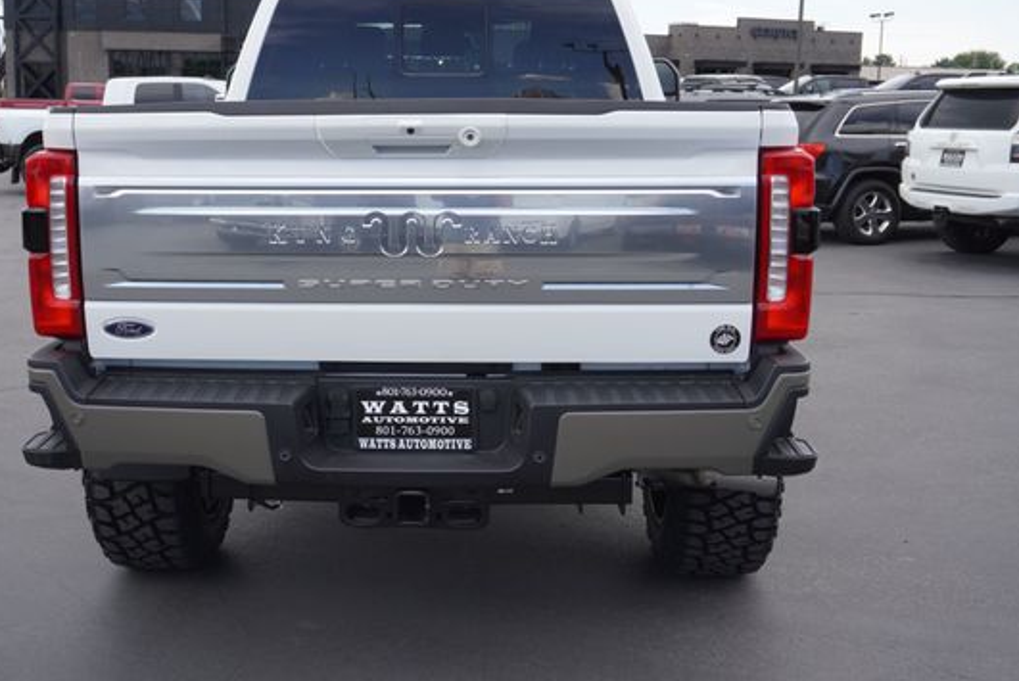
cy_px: 294
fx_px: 1179
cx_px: 418
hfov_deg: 46.5
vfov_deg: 32.2
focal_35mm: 42
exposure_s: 1/160
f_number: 6.3
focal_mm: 23
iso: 100
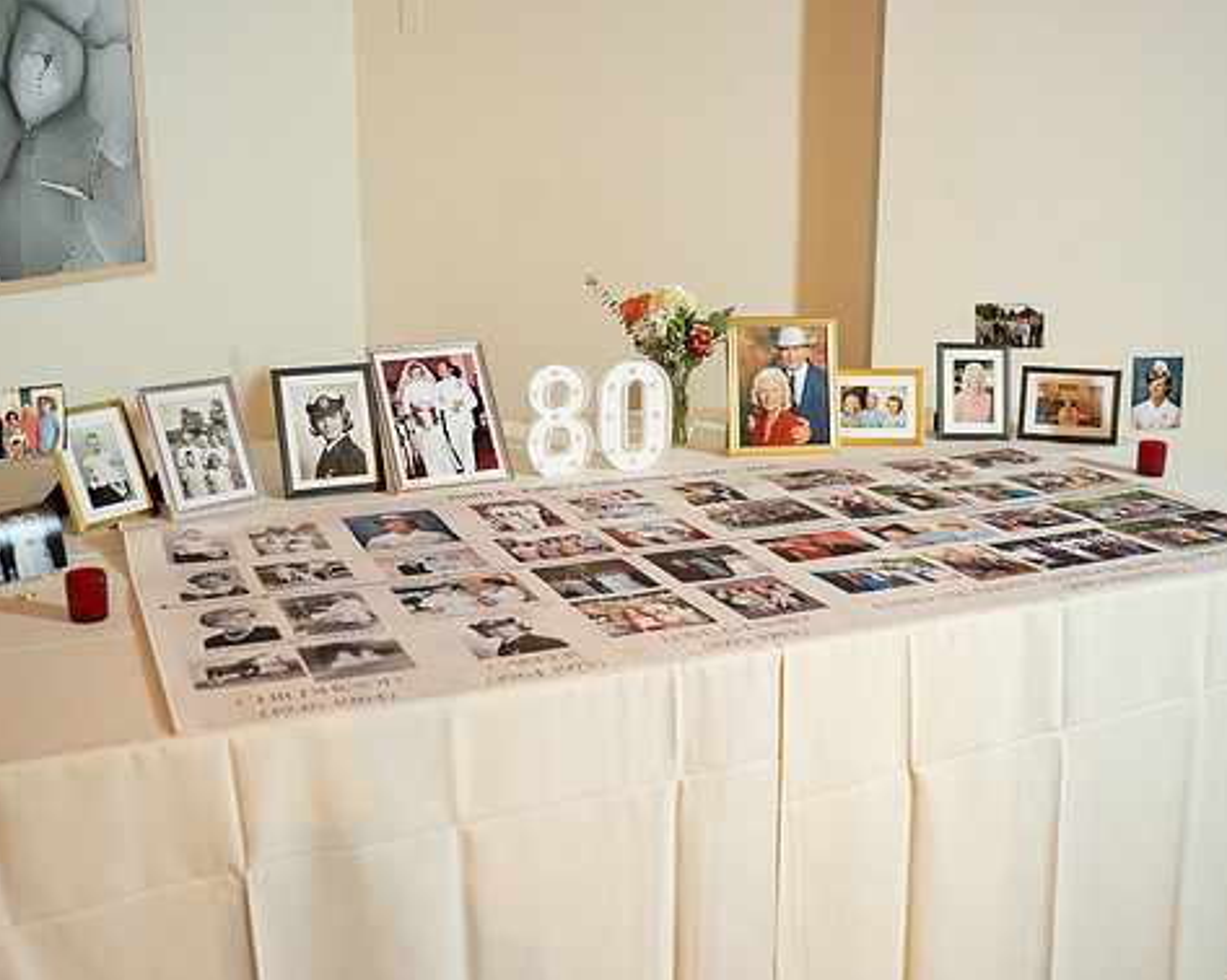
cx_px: 607
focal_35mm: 38
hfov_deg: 48.0
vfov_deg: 39.1
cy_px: 494
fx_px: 1379
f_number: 2.8
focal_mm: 33
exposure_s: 1/125
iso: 1600
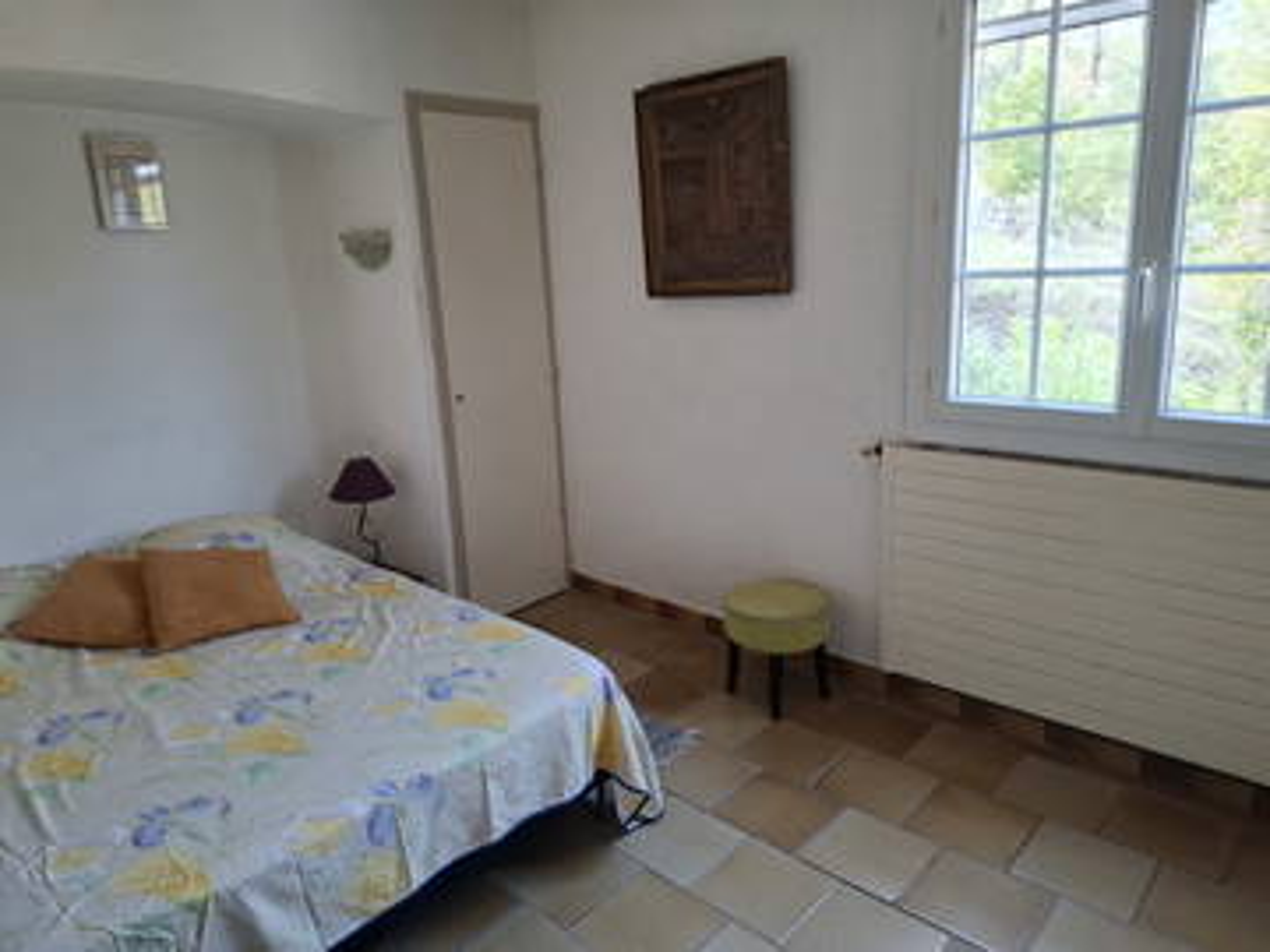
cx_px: 635
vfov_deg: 58.9
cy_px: 476
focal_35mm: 23
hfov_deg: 73.9
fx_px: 844
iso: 250
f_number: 1.8
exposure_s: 1/100
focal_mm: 5.54
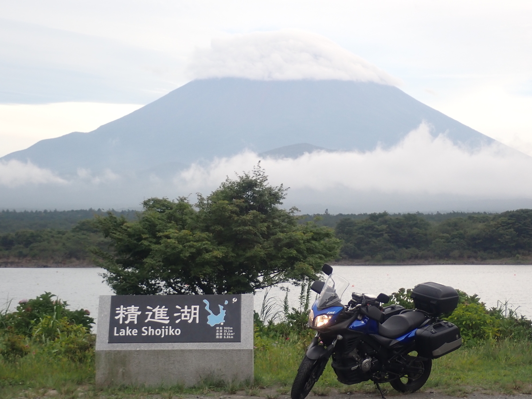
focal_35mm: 88
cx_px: 266
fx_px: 1352
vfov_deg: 16.8
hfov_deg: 22.3
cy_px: 200
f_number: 4.5
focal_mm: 15.66
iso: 200
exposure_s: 1/100
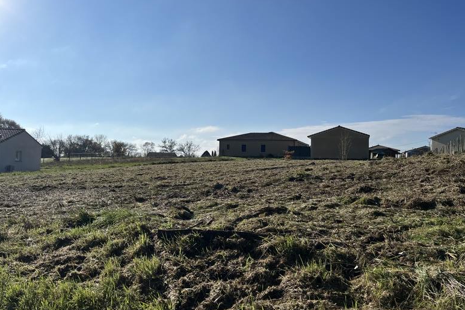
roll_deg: -1.5
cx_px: 239
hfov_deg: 65.5
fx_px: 362
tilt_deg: +2.8
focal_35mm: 28
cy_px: 136
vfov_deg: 46.3
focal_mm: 5.1
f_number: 1.6
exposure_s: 1/8403
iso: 50
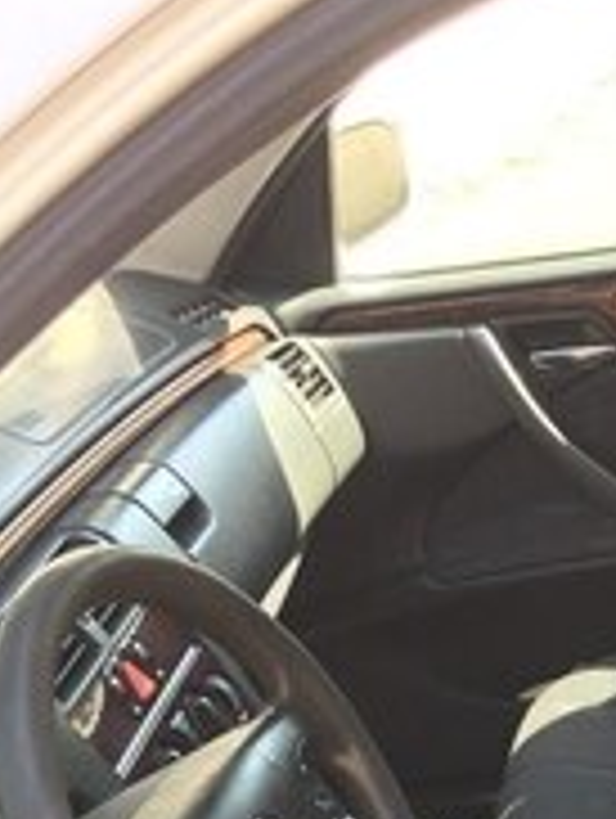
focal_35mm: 79
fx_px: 1870
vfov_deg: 22.2
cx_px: 688
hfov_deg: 18.0
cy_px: 1058
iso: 25
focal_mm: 4.15
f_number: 2.2
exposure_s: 1/50
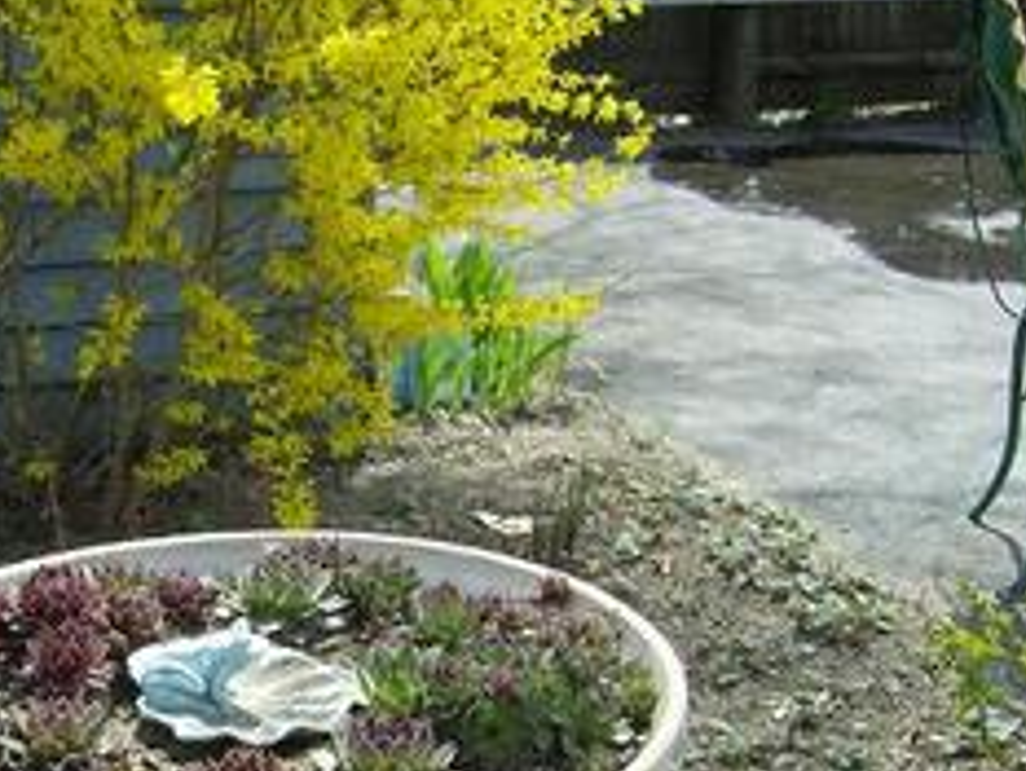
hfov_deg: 27.8
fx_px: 2017
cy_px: 599
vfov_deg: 21.4
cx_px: 163
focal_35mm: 68
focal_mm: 6
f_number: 4.7
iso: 100
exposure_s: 1/222
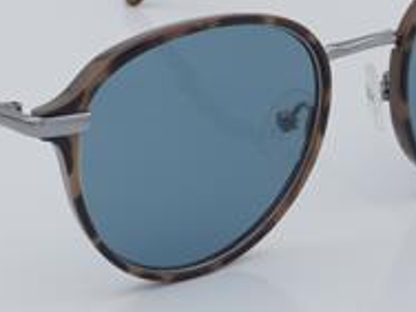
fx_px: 1839
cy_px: 100
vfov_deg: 9.7
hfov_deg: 12.9
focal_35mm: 153
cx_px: 162
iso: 100
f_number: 32
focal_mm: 50
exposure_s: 1/4
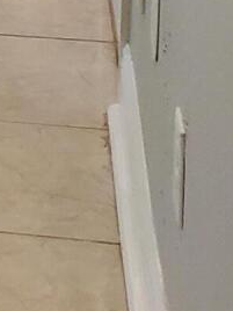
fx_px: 1741
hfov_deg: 6.8
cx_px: -501
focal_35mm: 194
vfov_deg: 9.4
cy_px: -359
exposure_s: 1/40
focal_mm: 4.3
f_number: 2.4
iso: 250
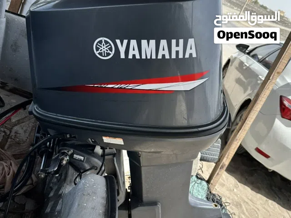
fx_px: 202
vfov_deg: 56.8
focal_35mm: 24
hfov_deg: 71.6
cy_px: 109
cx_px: 146
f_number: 1.78
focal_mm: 6.86
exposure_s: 1/2809
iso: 80
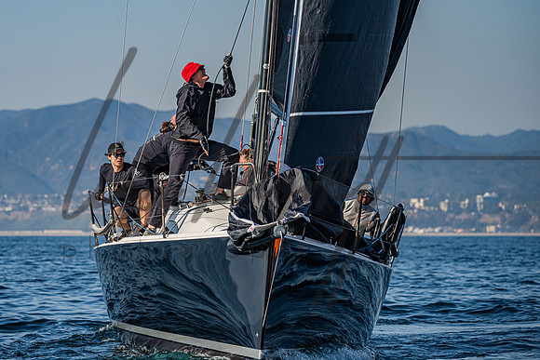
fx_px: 3065
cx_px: 191
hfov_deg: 10.1
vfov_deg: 6.7
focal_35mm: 204
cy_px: 129
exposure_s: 1/6400
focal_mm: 155
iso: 400
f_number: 4.8
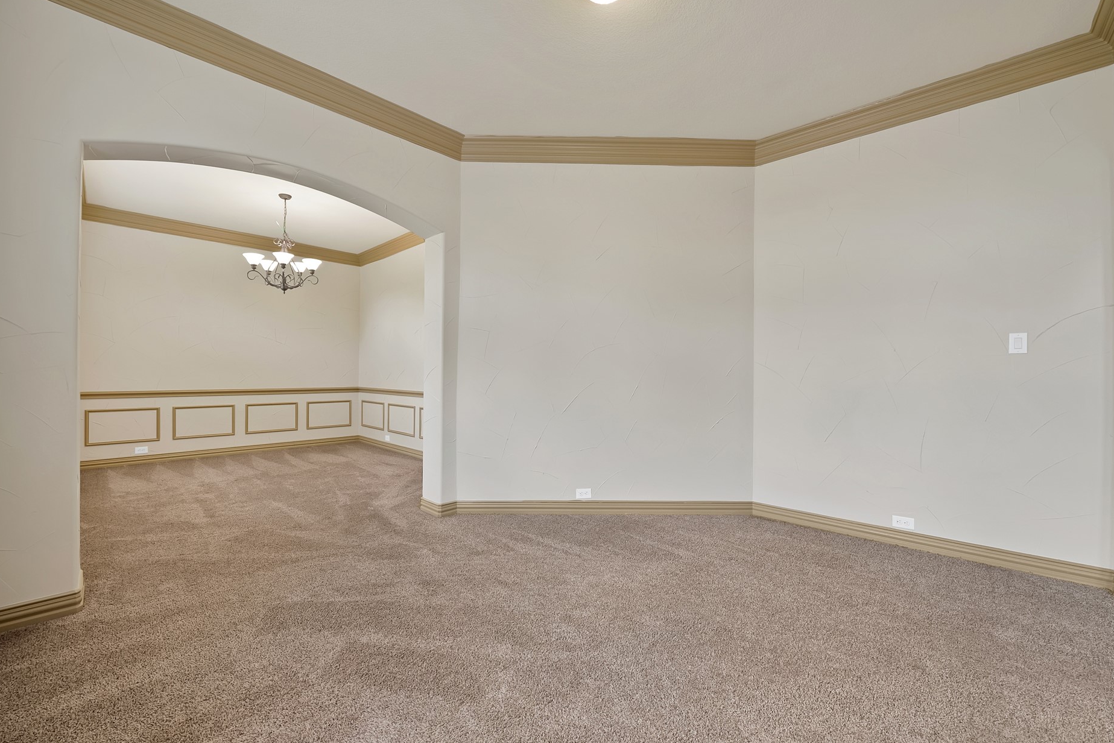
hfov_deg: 108.3
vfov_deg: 85.4
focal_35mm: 13
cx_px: 576
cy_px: 368
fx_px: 402
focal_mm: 12
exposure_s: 1/1.67
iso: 640
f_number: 9
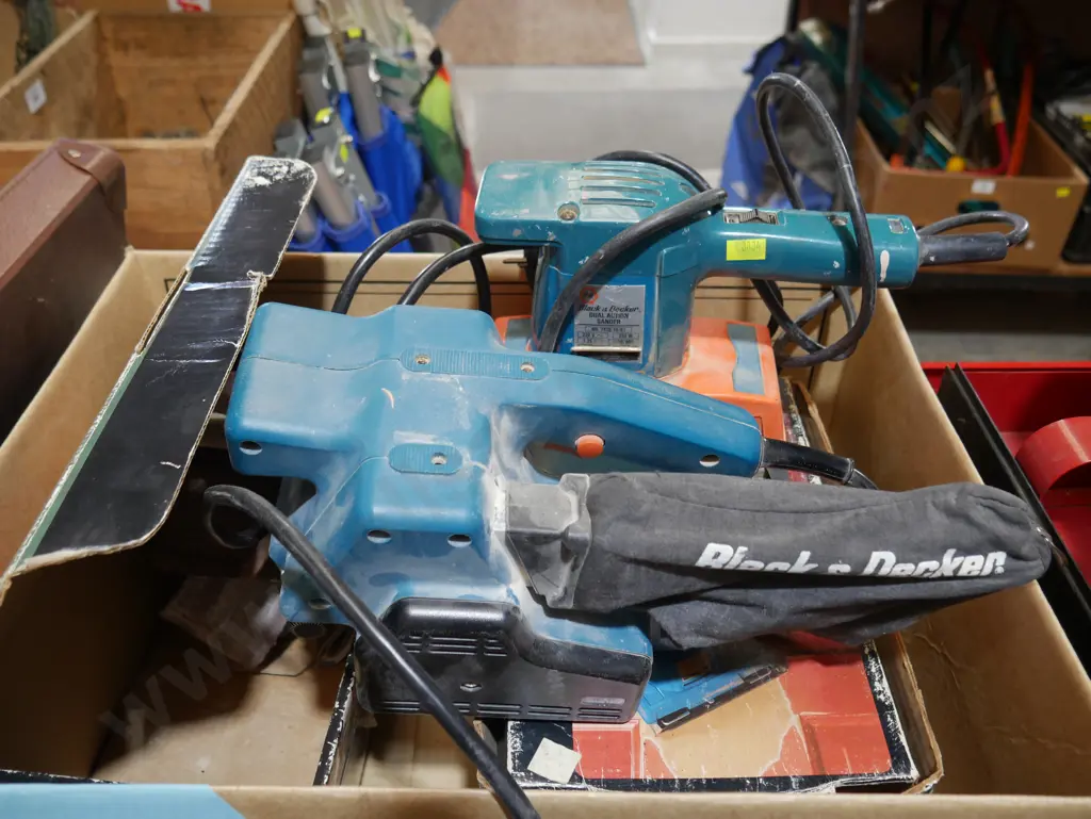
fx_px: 1009
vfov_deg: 44.2
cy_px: 410
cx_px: 546
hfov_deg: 56.8
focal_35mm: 32
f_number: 3.6
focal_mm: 16
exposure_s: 1/60
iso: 320
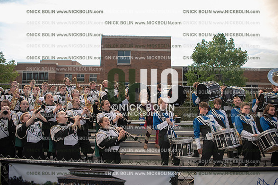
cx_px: 143
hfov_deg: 71.5
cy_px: 92
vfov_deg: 51.3
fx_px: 193
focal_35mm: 25
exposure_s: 1/250
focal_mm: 24
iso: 800
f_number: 3.2
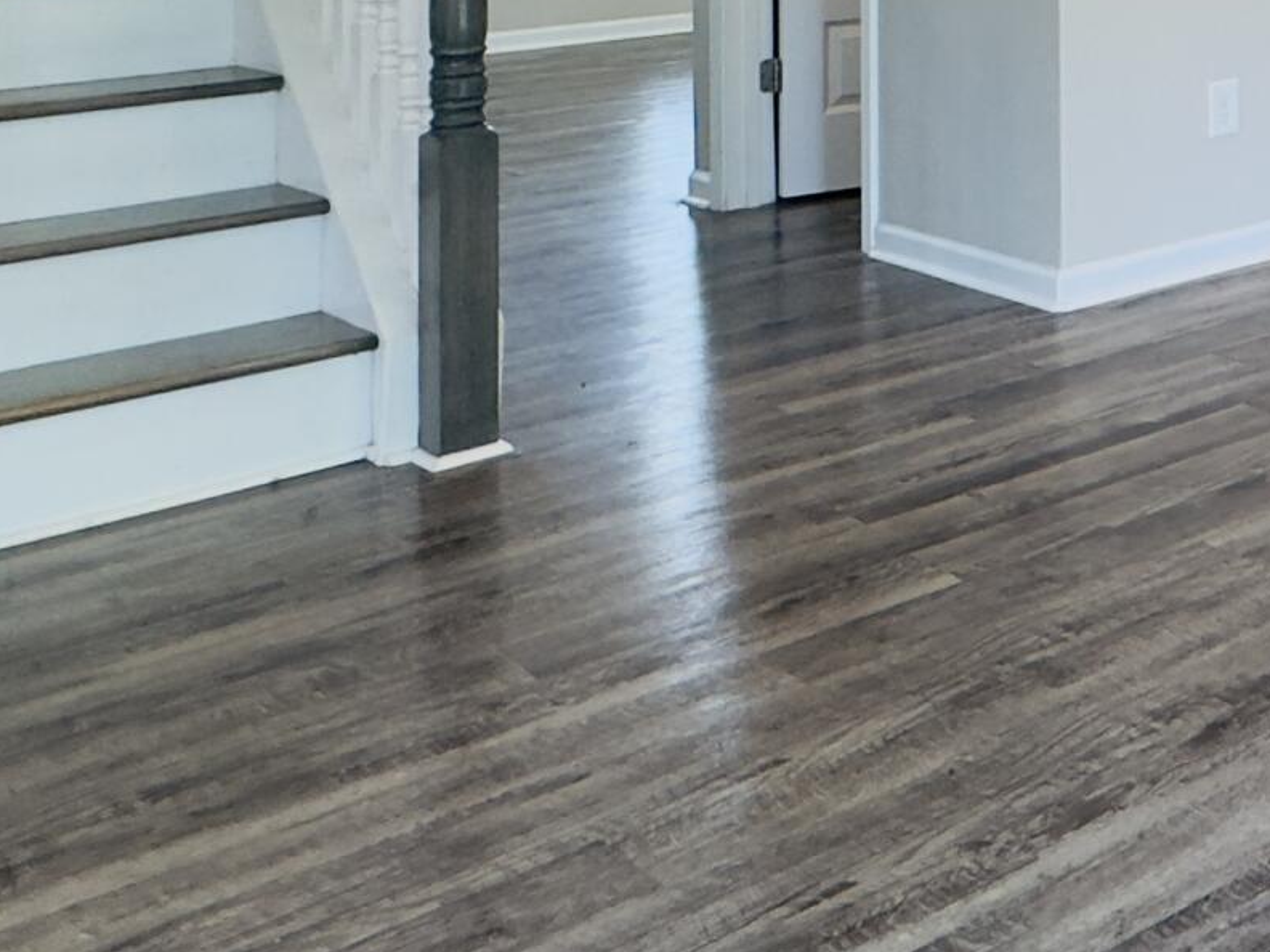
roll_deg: +0.0
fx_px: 1944
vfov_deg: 24.5
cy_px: -239
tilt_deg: -1.1
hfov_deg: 28.3
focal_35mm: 53
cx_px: 1733
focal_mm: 2.22
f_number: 2.2
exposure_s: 1/120
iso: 200
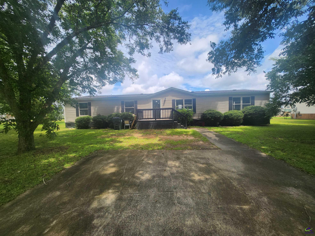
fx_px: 118
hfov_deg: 106.2
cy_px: 118
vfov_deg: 89.9
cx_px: 158
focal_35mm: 13
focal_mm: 1.74
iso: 32
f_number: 2.2
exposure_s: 1/643
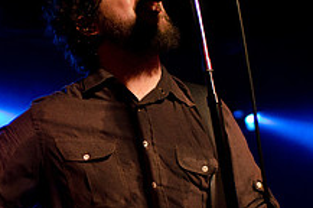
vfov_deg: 11.3
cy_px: 182
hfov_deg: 17.0
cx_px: 79
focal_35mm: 120
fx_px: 1042
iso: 1600
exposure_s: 1/160
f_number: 1.8
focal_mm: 30
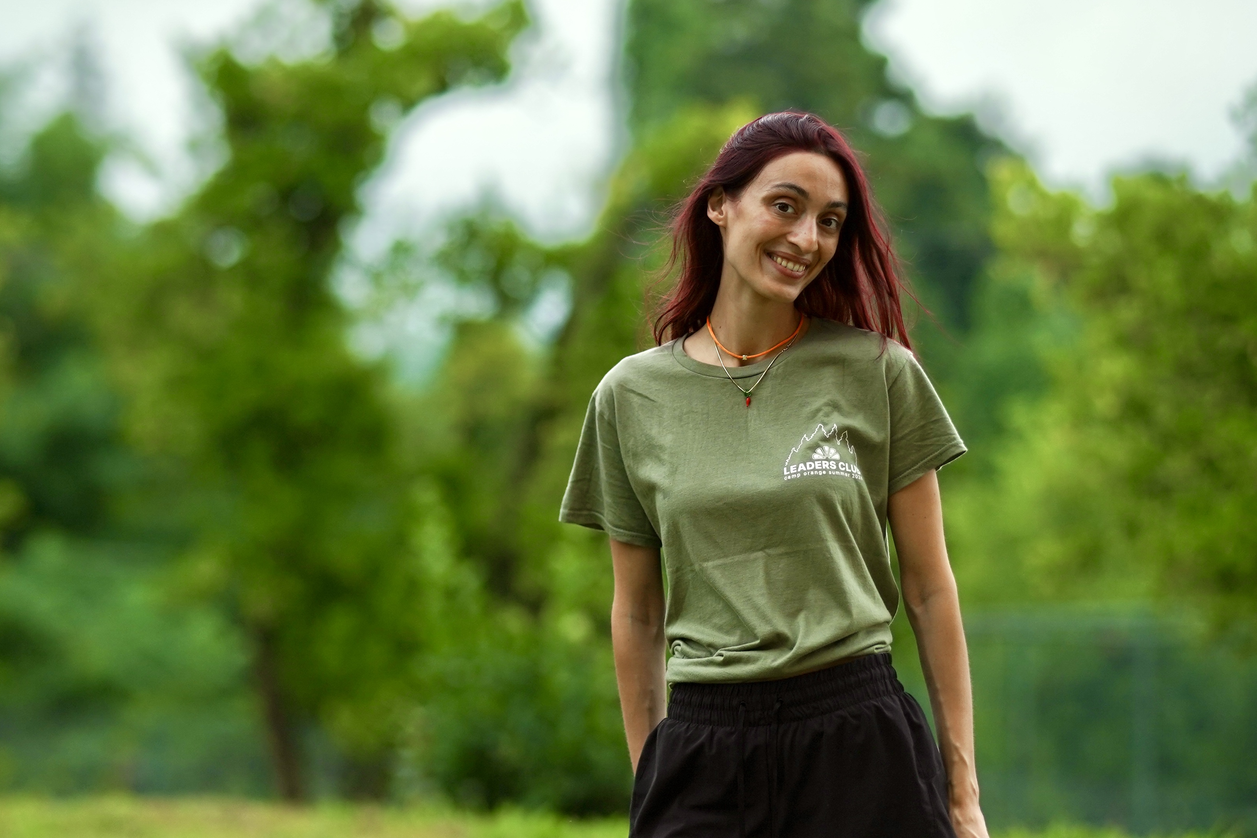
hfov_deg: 13.2
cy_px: 492
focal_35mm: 155
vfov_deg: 8.9
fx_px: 5412
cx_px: 557
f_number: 1.8
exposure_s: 1/2000
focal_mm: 85
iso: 320
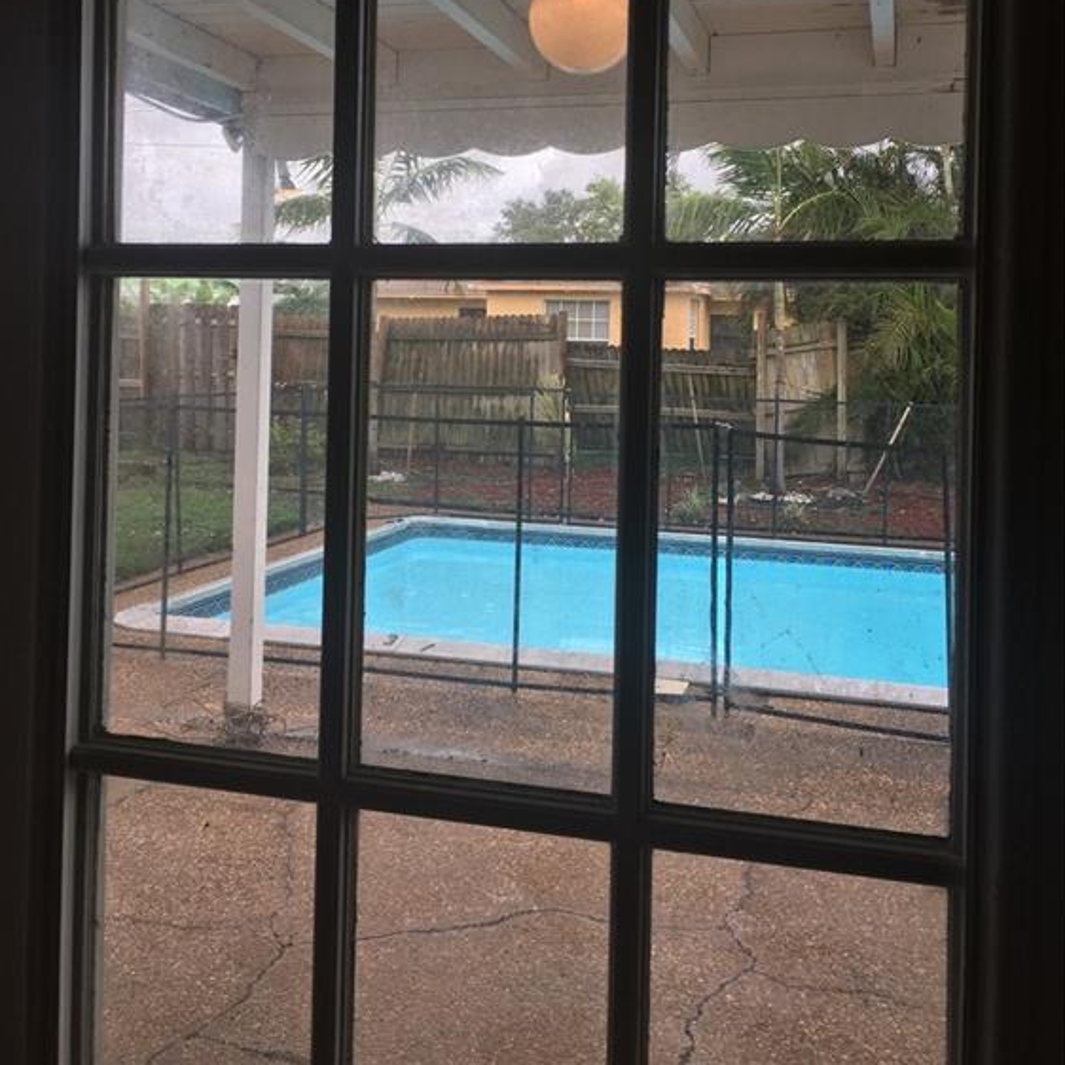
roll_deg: -1.1
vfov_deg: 46.3
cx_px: 529
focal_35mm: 35
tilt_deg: +0.8
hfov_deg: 47.2
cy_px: 339
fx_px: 1218
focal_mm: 4.15
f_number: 2.2
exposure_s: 1/242
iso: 25
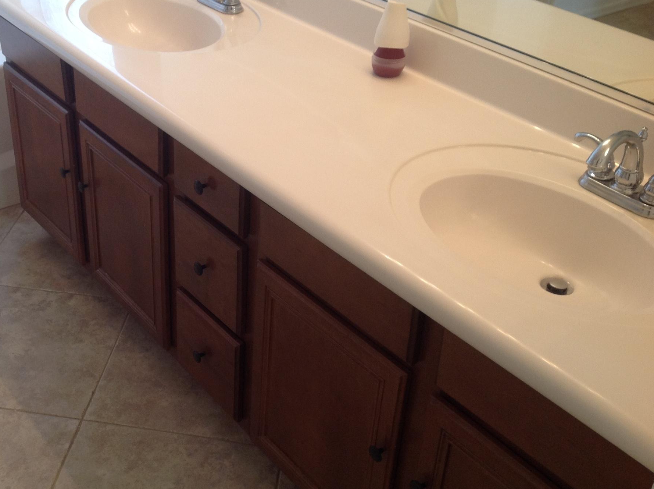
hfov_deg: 37.0
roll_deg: -0.5
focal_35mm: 51
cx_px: 196
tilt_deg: -34.3
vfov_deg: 28.5
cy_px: 252
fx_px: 962
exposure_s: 1/30
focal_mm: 4.28
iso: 50
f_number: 2.4
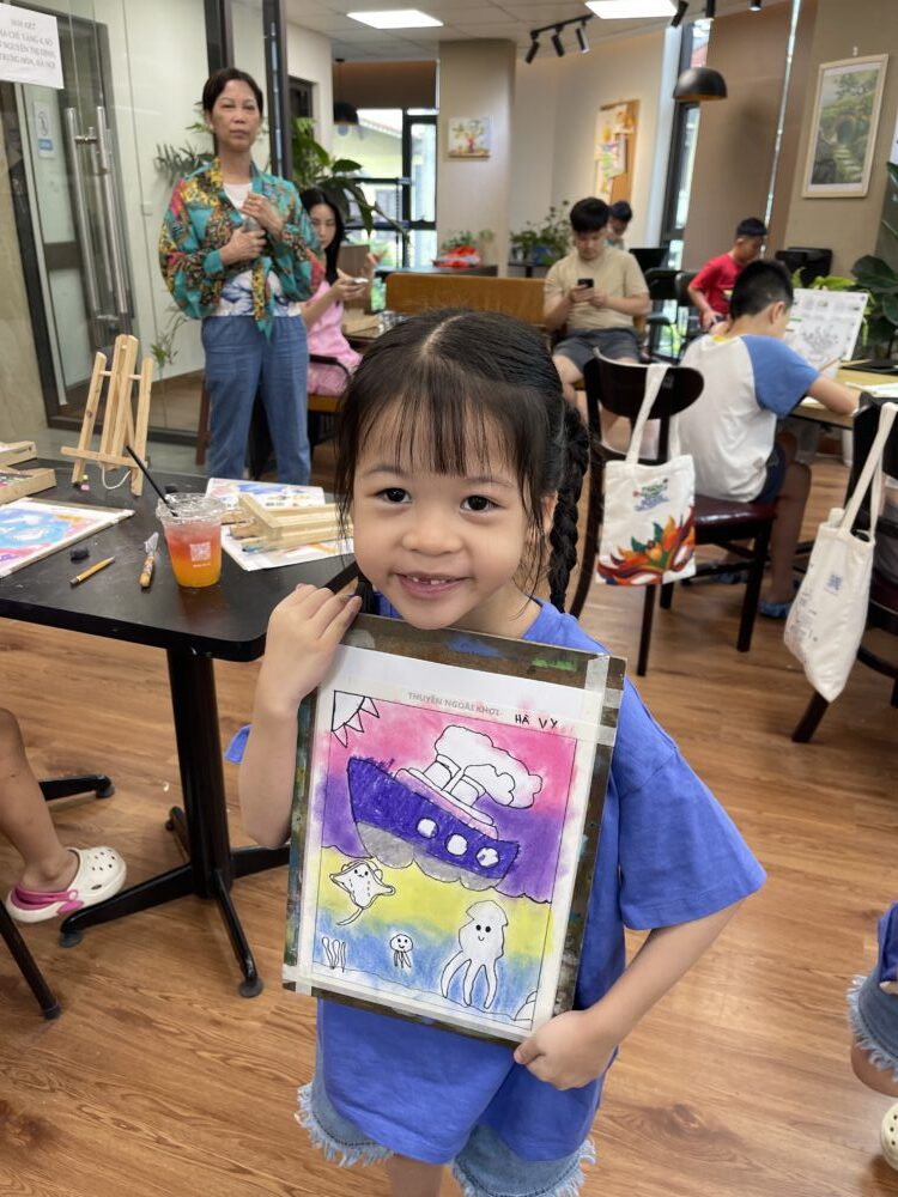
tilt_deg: -23.4
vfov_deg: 69.4
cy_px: 598
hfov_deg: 54.9
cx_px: 449
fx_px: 865
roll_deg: -0.7
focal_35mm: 25
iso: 125
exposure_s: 1/121
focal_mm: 5.1
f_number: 1.6
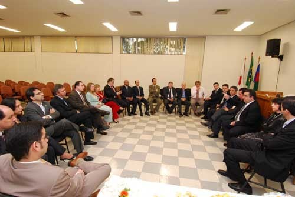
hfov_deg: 89.9
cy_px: 98
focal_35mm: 18
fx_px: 148
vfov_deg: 67.6
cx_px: 148
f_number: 7.1
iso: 800
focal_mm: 12
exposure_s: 1/50
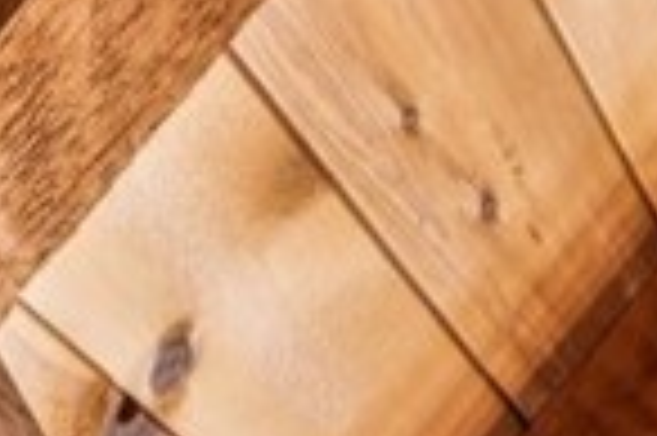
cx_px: 1354
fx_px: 2271
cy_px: 1411
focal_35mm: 125
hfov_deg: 13.7
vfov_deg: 8.6
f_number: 13
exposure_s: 3.2
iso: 100
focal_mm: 17.8
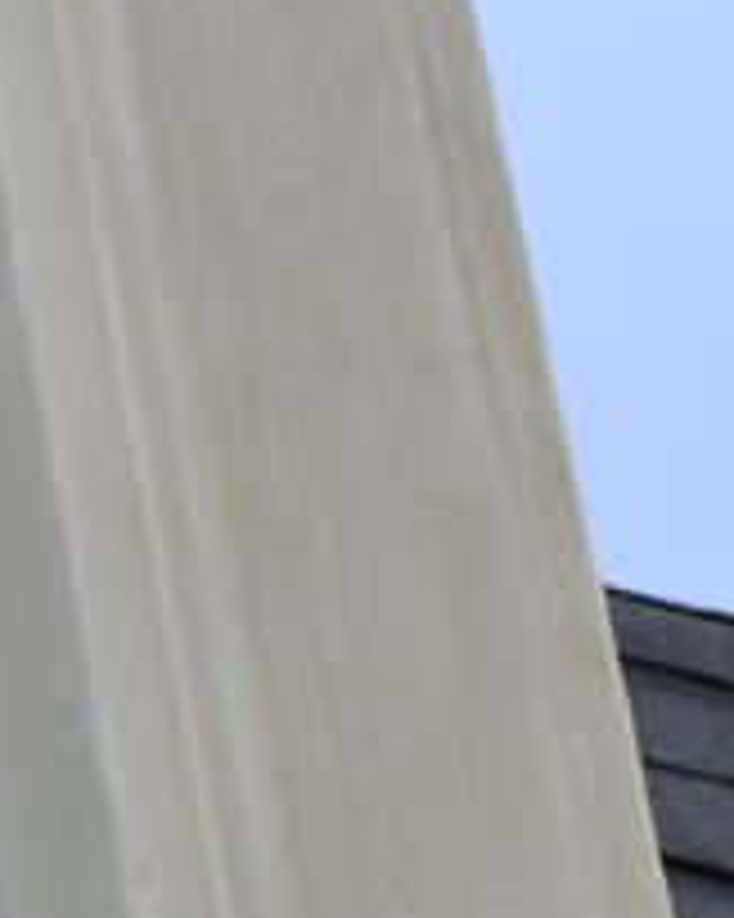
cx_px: -612
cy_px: 122
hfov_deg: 6.6
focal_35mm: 227
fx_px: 6179
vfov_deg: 8.5
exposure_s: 1/125
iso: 100
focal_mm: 55
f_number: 8
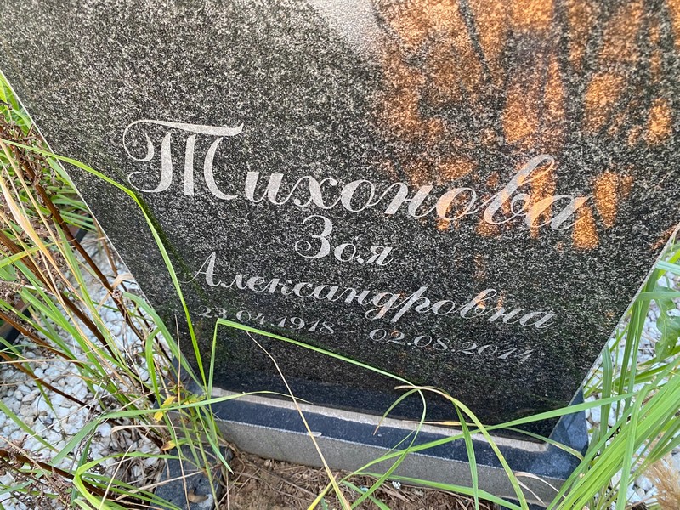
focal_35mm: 26
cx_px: 340
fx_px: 511
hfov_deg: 67.3
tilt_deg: -52.1
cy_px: 255
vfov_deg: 53.1
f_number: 1.8
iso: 125
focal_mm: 4.25
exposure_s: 1/60
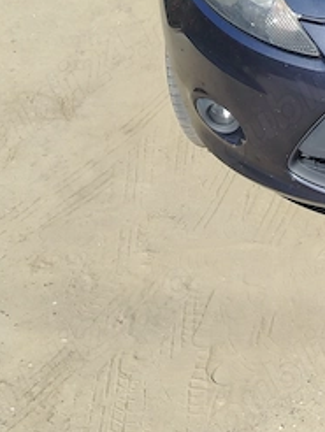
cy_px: 140
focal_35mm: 78
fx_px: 975
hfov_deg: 17.5
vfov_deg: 24.9
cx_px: 448
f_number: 1.75
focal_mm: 5.25
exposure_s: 1/898
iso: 100
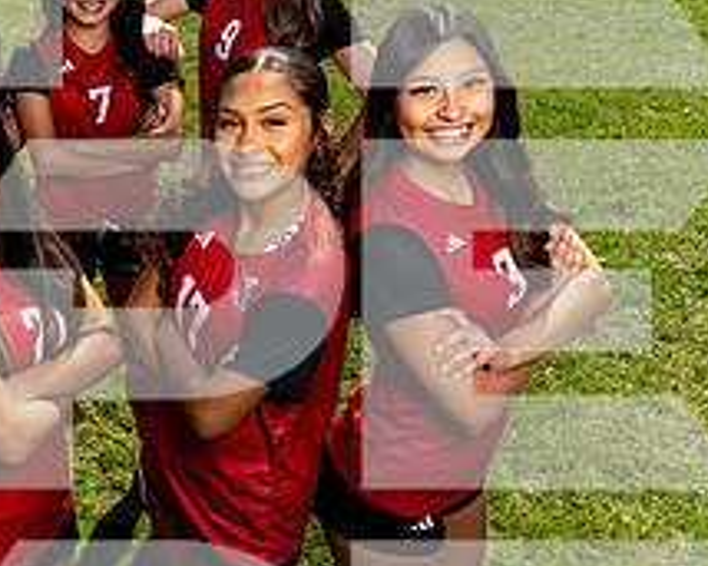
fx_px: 1278
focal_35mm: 61
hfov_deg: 27.8
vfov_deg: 25.0
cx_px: -99
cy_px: 316
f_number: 9
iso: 100
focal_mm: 24
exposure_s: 1/200
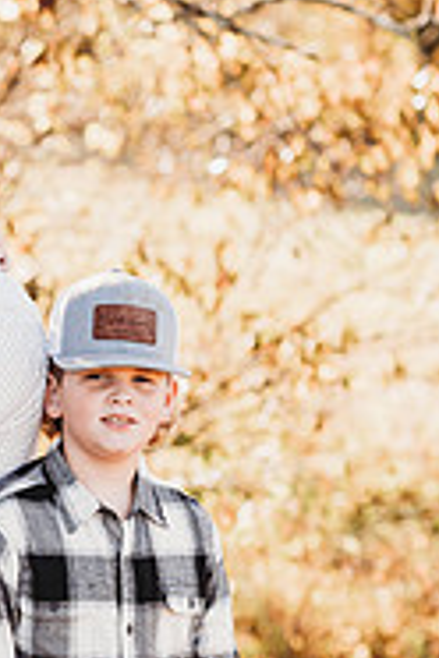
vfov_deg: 10.0
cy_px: 545
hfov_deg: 6.6
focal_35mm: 206
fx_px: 3768
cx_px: -78
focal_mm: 85
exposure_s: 1/250
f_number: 2.8
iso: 160
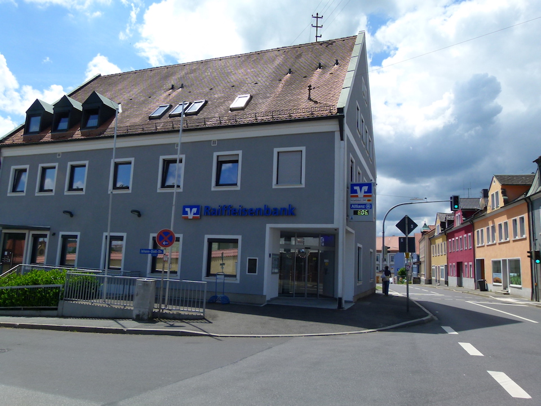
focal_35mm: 25
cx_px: 270
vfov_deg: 54.9
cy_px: 203
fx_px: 391
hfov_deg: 69.4
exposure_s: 1/1000
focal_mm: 4.5
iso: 100
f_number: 4
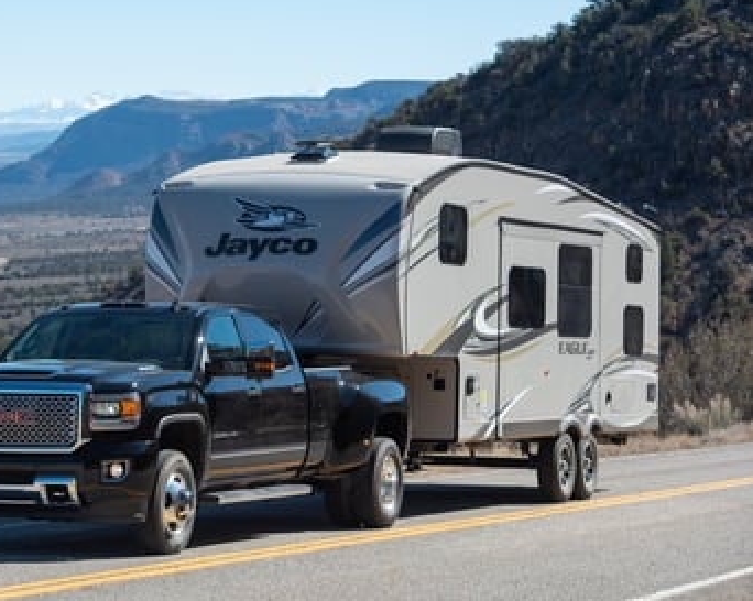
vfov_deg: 10.6
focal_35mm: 145
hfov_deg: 13.3
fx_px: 3229
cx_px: 233
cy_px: 302
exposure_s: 1/320
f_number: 8
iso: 100
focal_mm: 110
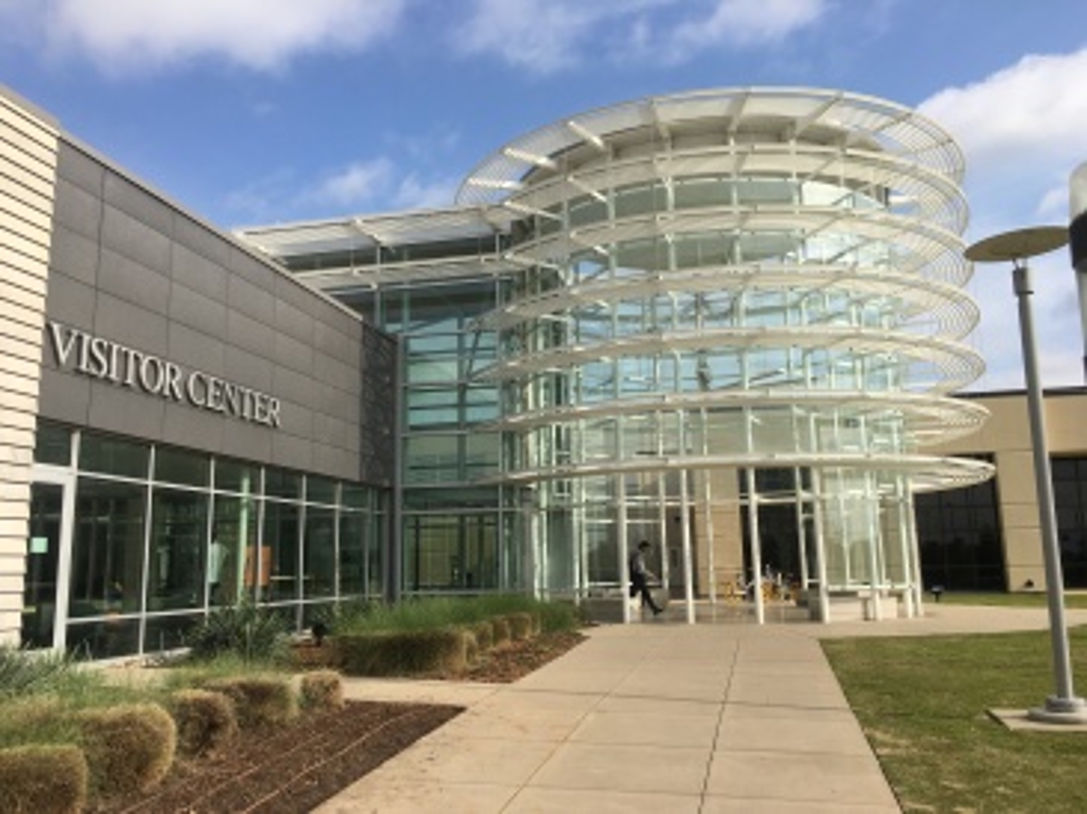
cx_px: 544
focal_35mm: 29
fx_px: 910
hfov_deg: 61.7
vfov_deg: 48.2
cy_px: 407
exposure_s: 1/1637
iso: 25
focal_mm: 4.15
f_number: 2.2
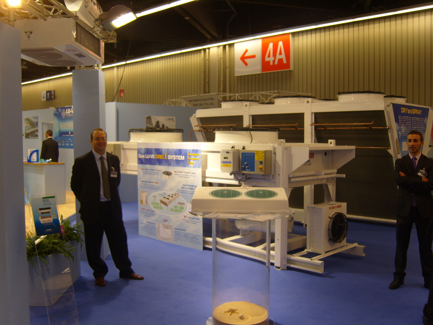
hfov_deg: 52.6
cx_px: 216
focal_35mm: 35
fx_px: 438
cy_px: 162
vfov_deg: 40.7
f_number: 2.8
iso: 80
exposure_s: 1/60
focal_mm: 7.4
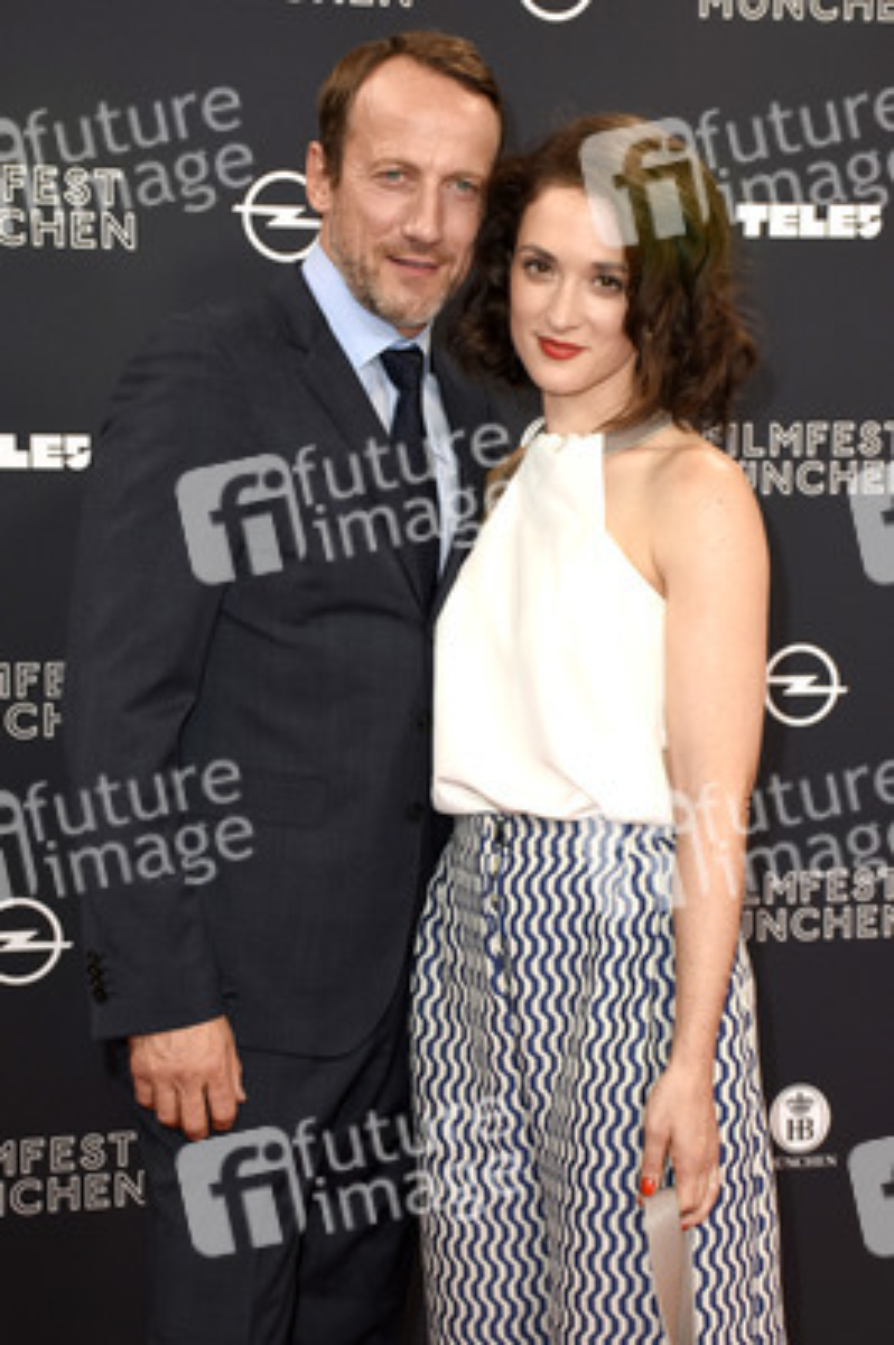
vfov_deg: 31.9
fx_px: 2351
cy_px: 672
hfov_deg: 21.5
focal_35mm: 63
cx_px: 447
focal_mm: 42
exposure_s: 1/100
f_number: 6.3
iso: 400
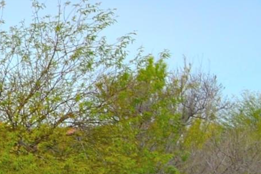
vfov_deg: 6.4
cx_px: -472
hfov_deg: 8.3
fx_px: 1559
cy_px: 94
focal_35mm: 215
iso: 100
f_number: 8
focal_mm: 22
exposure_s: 1/250
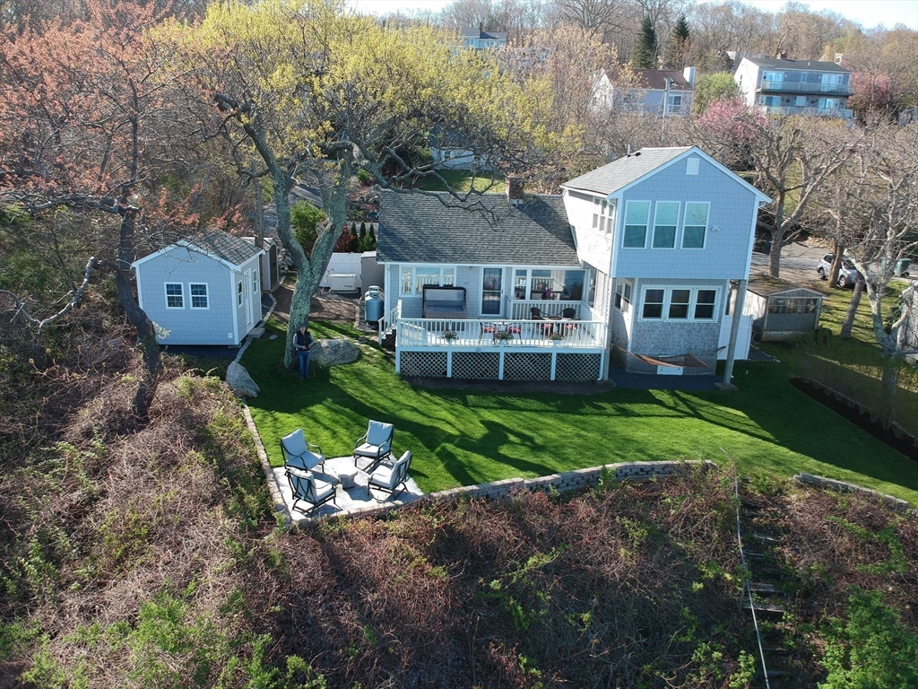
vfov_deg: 54.9
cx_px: 459
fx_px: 663
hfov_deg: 69.4
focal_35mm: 25
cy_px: 344
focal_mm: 4.49
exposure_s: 1/320
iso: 100
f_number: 2.6
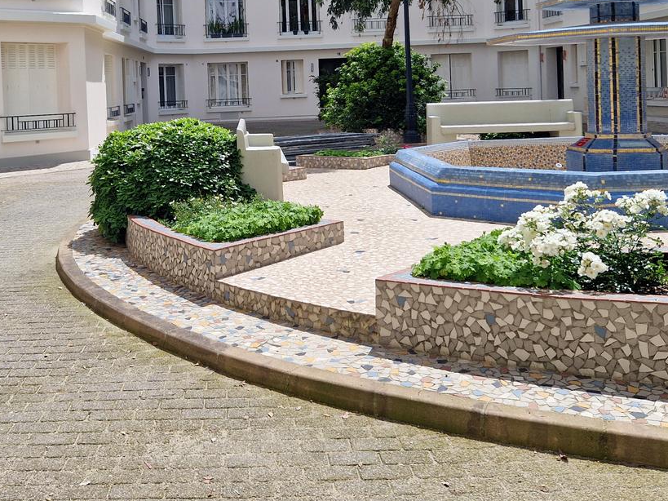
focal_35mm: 42
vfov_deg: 33.3
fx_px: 810
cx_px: 265
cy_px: 95
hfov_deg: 44.6
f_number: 1.8
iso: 50
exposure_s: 1/2080
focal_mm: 5.4
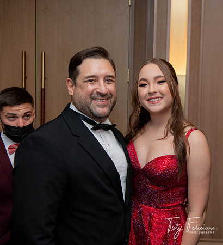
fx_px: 423
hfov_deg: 29.0
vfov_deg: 32.3
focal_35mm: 55
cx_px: 170
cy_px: 125
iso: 800
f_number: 4.5
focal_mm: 40
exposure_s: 1/60
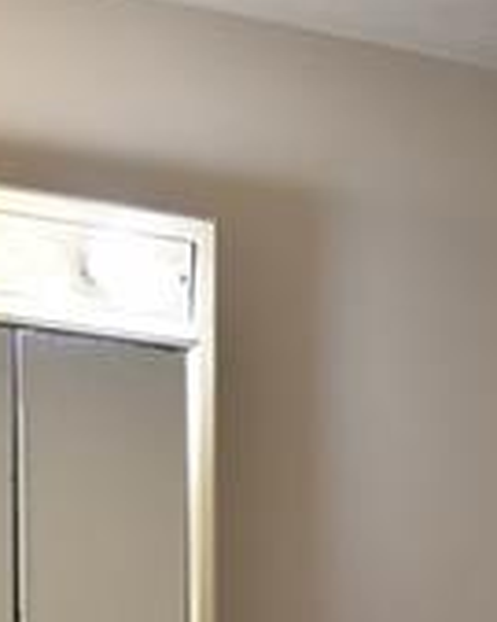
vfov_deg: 16.8
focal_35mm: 100
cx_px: 567
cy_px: 1027
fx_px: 1840
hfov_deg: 14.9
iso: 400
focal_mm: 20
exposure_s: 1/60
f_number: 4
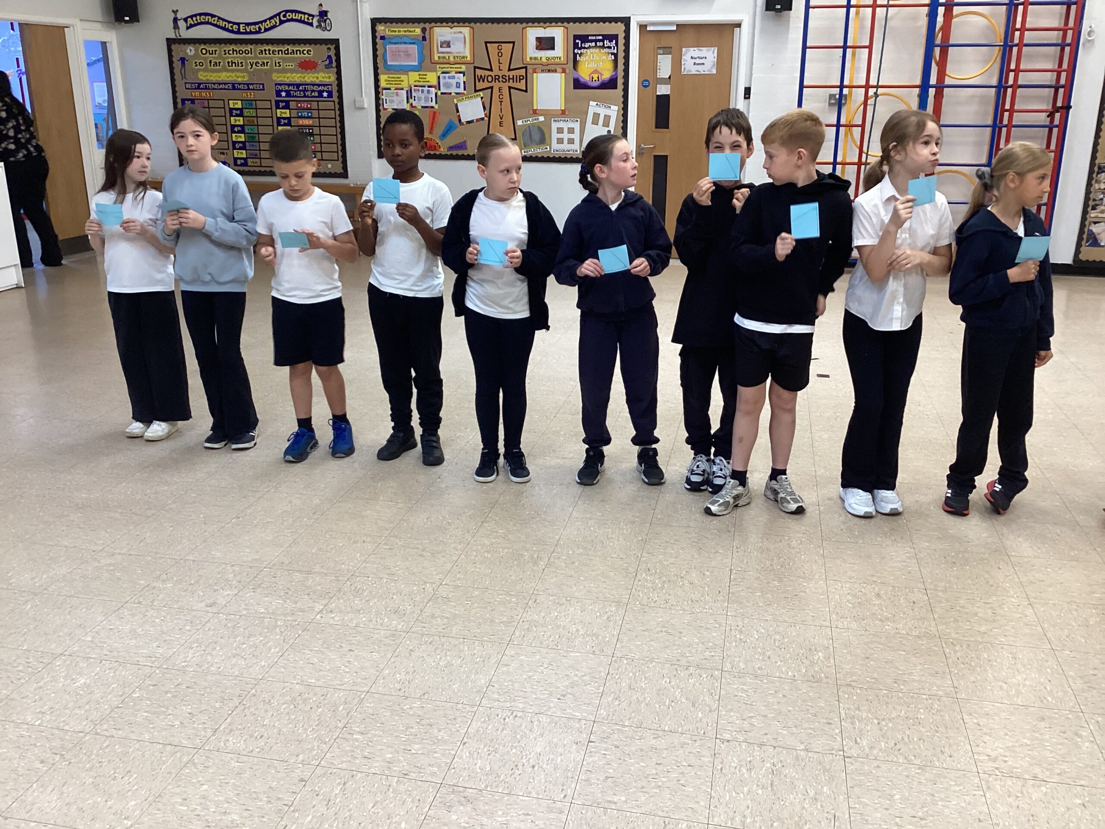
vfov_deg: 45.4
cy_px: 414
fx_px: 990
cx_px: 552
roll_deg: +0.5
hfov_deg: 58.4
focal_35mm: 31
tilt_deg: -19.2
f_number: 2.4
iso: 125
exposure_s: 1/50
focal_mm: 3.3
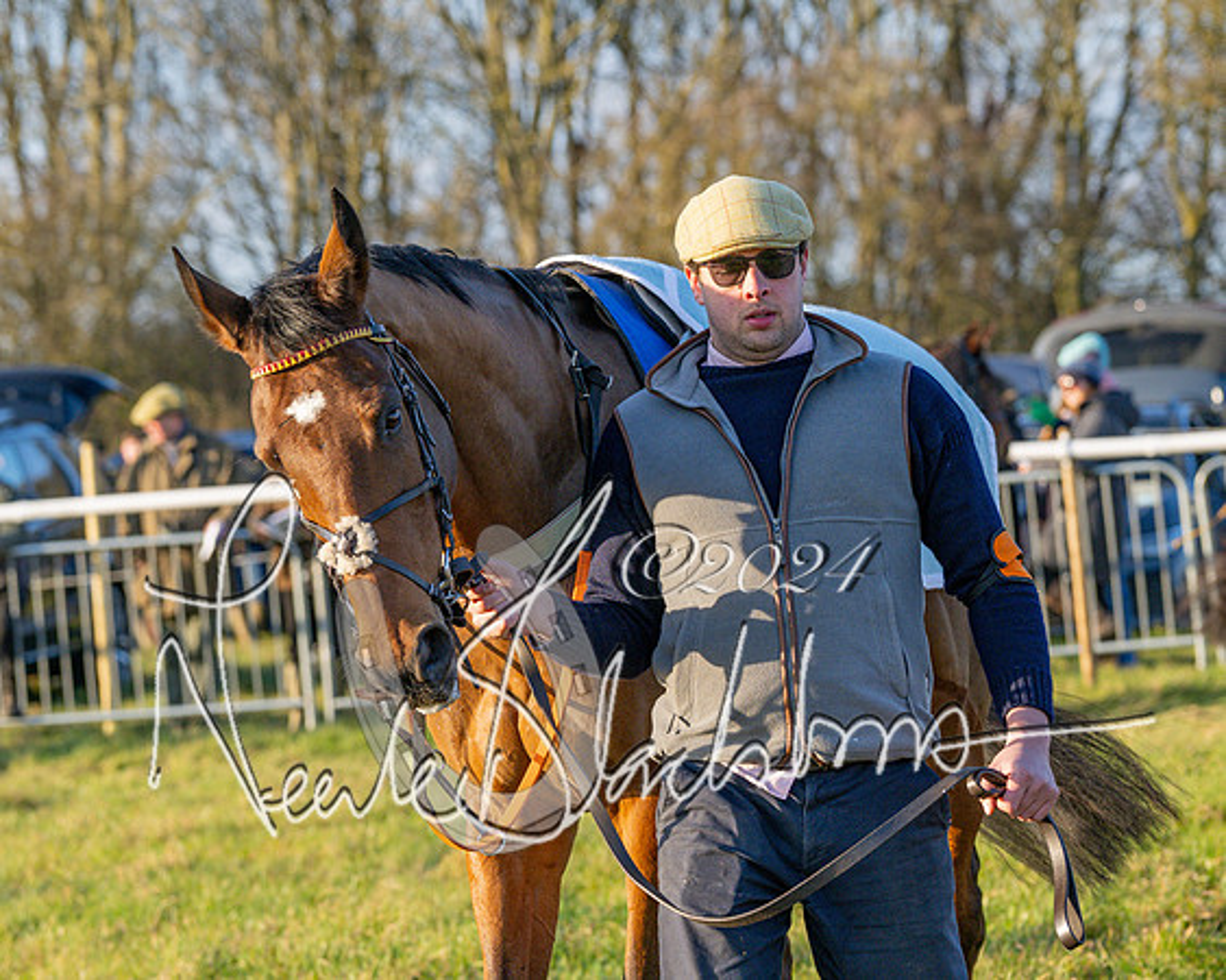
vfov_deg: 8.7
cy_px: 468
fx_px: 6410
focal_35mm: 177
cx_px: 538
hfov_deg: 10.9
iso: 400
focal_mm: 97
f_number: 4
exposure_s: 1/1000
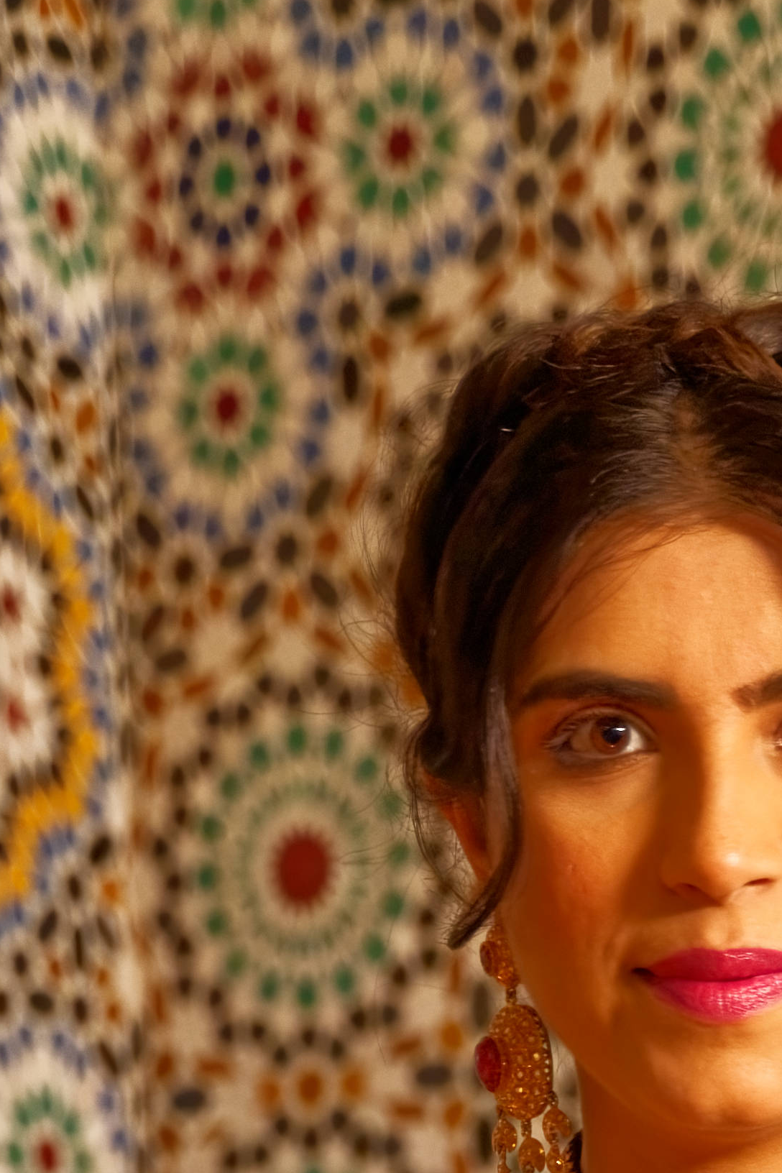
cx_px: 833
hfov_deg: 6.6
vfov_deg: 9.2
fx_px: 6744
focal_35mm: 207
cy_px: 2444
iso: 1000
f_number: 2.8
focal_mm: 49
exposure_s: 1/100
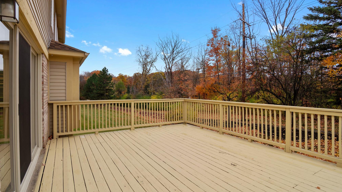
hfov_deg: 61.0
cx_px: 170
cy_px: 93
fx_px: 290
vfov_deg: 36.7
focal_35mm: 32
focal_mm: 30
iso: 320
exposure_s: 1/250
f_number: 9
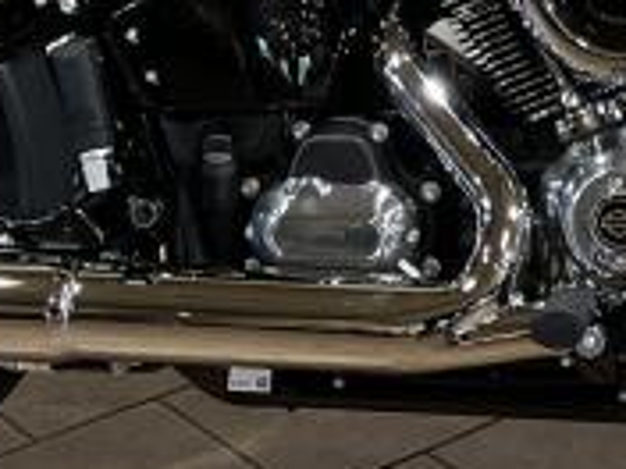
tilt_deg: -11.8
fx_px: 2387
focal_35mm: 132
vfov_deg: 10.7
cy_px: -298
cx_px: 516
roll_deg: +1.1
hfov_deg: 14.8
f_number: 1.8
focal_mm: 3
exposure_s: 1/60
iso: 64
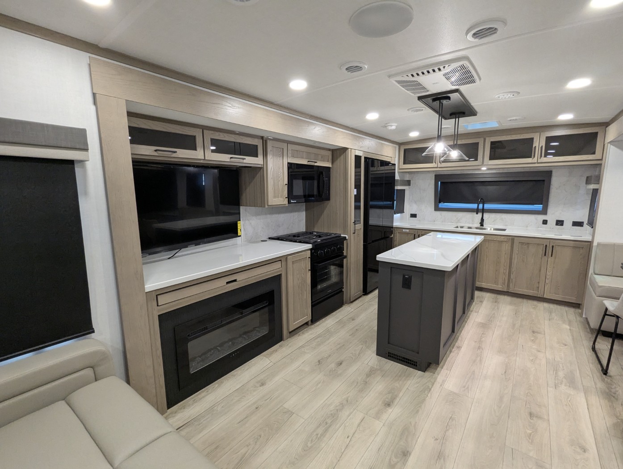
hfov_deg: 94.4
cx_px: 312
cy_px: 234
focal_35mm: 16
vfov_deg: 78.2
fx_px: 288
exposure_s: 1/62.2
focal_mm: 2.35
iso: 307
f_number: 2.2
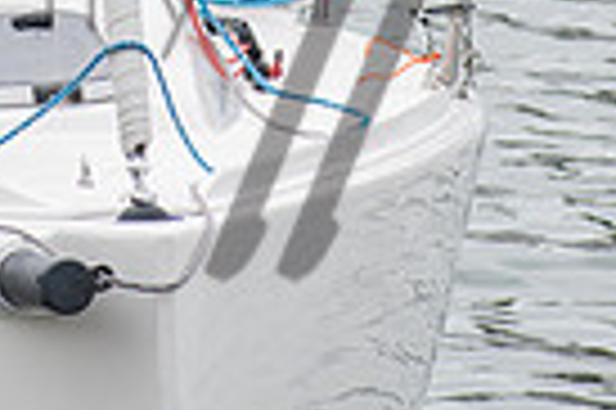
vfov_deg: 1.6
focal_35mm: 859
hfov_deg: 2.4
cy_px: -345
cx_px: 9
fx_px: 14681
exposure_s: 1/400
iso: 100
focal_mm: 135
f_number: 6.3
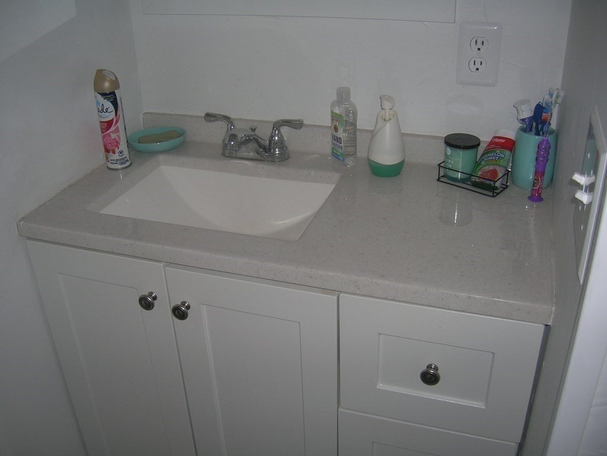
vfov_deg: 41.8
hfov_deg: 54.0
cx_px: 304
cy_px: 228
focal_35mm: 34
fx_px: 596
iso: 50
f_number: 2.9
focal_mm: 5.7
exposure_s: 1/60.1
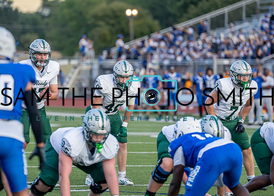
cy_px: 88
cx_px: 132
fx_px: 1852
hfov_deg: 8.5
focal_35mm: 238
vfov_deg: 6.0
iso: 500
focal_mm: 197
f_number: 2.8
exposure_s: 1/1250
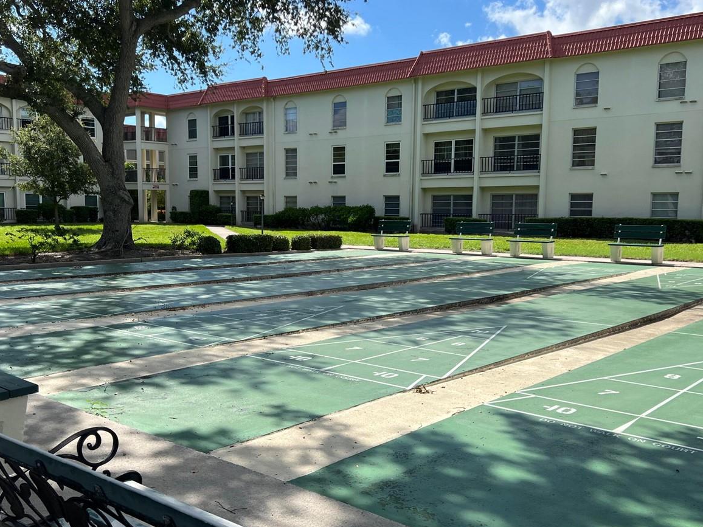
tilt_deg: -5.6
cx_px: 339
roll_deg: -0.4
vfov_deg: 39.6
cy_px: 297
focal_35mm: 36
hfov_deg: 51.3
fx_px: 731
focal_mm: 5.7
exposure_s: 1/3571
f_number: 1.5
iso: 50
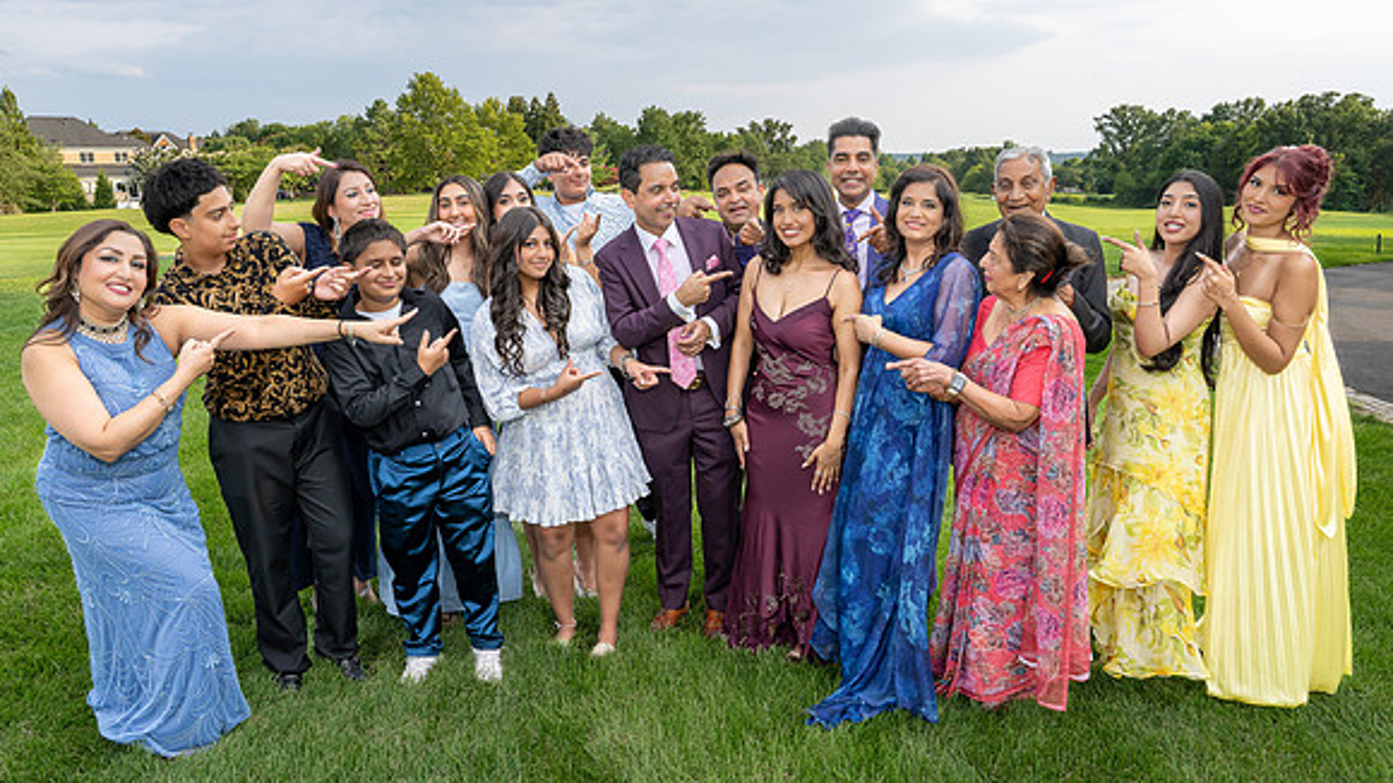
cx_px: 709
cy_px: 395
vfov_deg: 42.1
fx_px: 1018
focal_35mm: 28
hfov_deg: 68.8
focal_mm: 24
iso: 450
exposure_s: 1/250
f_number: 9
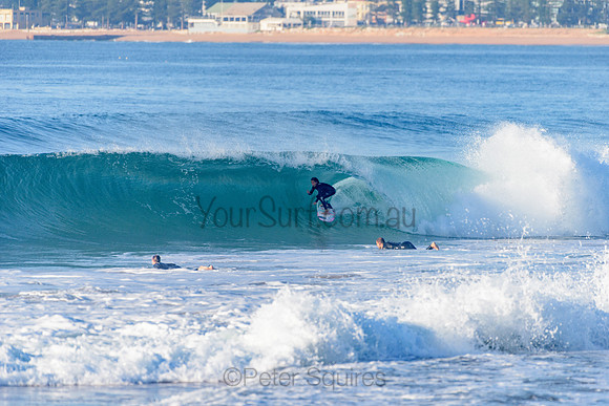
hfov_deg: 4.1
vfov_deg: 2.8
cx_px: 304
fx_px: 8460
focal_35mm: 500
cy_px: 203
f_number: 5.6
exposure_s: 1/2000
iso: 280
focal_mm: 500
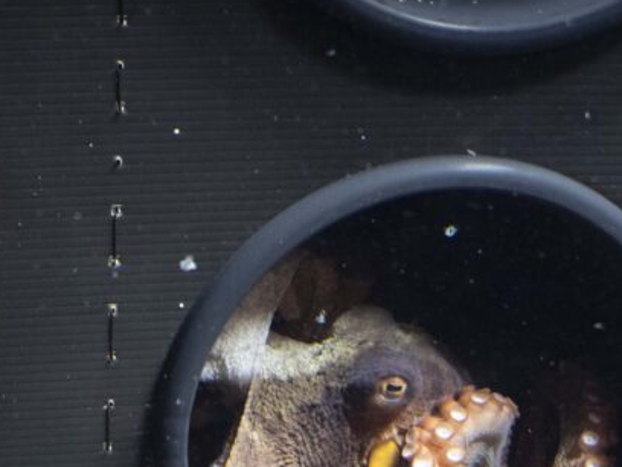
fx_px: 1779
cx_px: 18
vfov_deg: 14.7
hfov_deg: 19.3
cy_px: 488
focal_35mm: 99
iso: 8000
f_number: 5.6
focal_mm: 41
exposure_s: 1/160
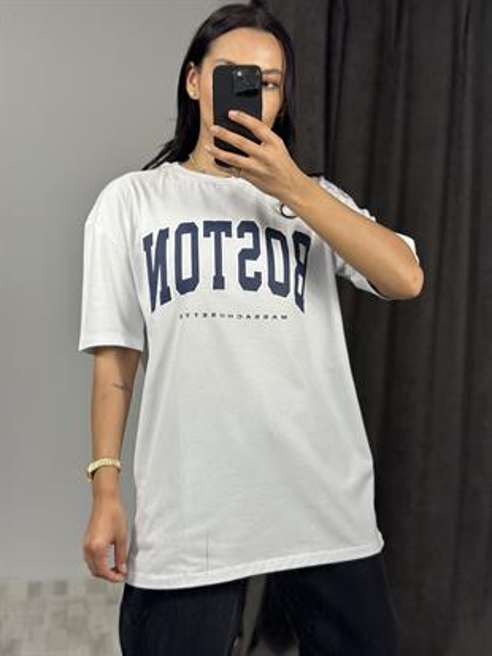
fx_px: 909
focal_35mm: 48
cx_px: 246
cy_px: 328
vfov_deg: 39.6
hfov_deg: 30.3
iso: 80
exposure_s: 1/141
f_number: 1.78
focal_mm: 6.86
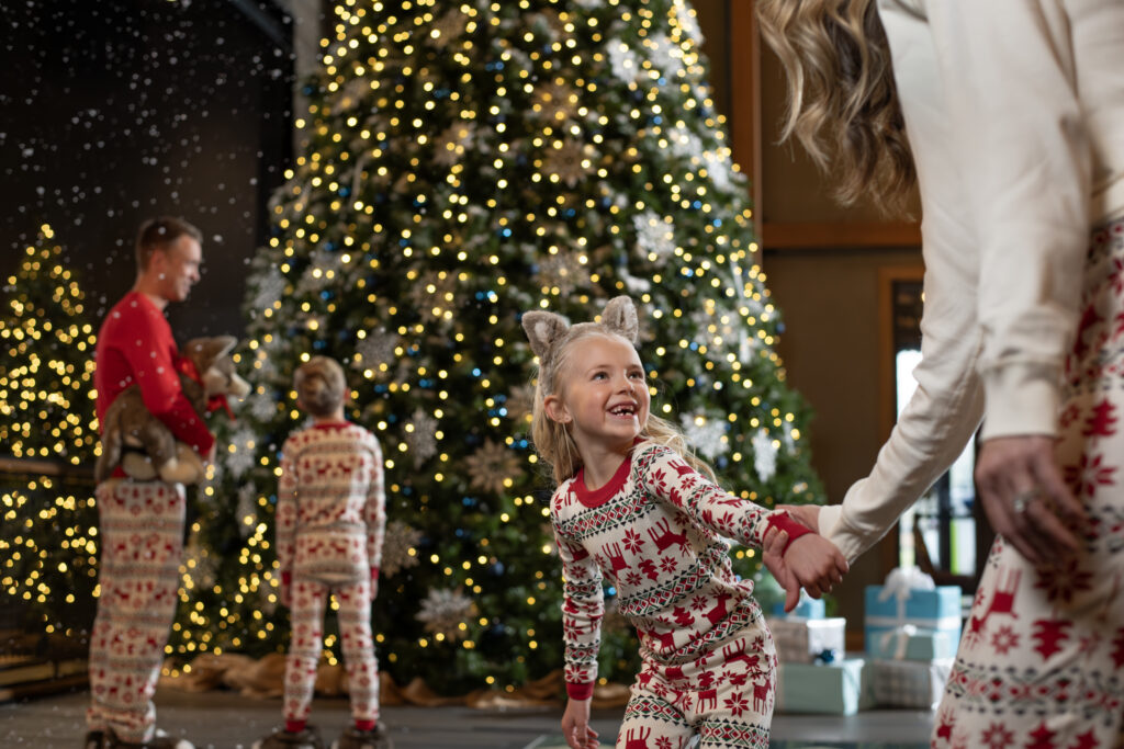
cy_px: 374
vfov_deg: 27.0
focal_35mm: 50
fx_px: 1561
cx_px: 562
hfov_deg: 39.6
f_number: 2.8
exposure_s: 1/200
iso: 1250
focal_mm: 50
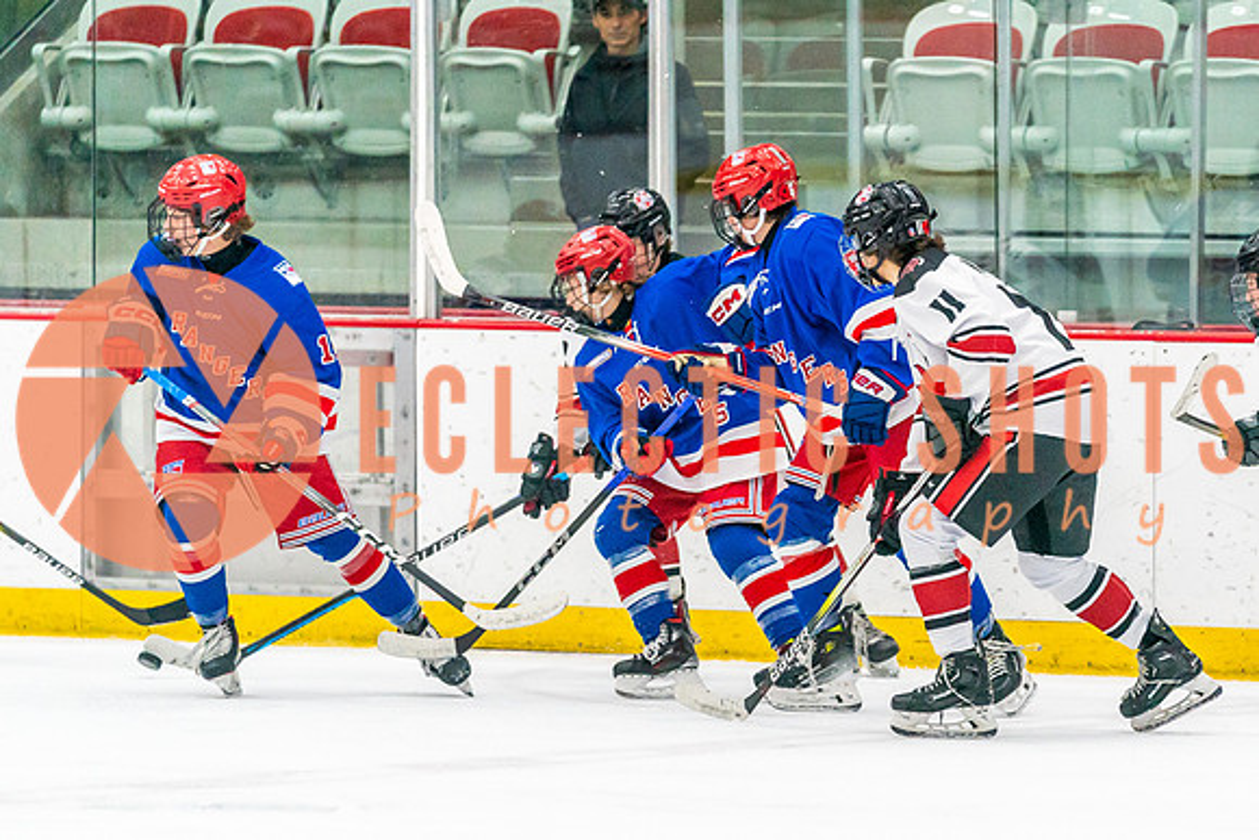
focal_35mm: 315
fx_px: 11029
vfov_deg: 4.4
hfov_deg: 6.5
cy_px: 420
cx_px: 802
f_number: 2.8
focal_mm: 200
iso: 3200
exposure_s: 1/1000
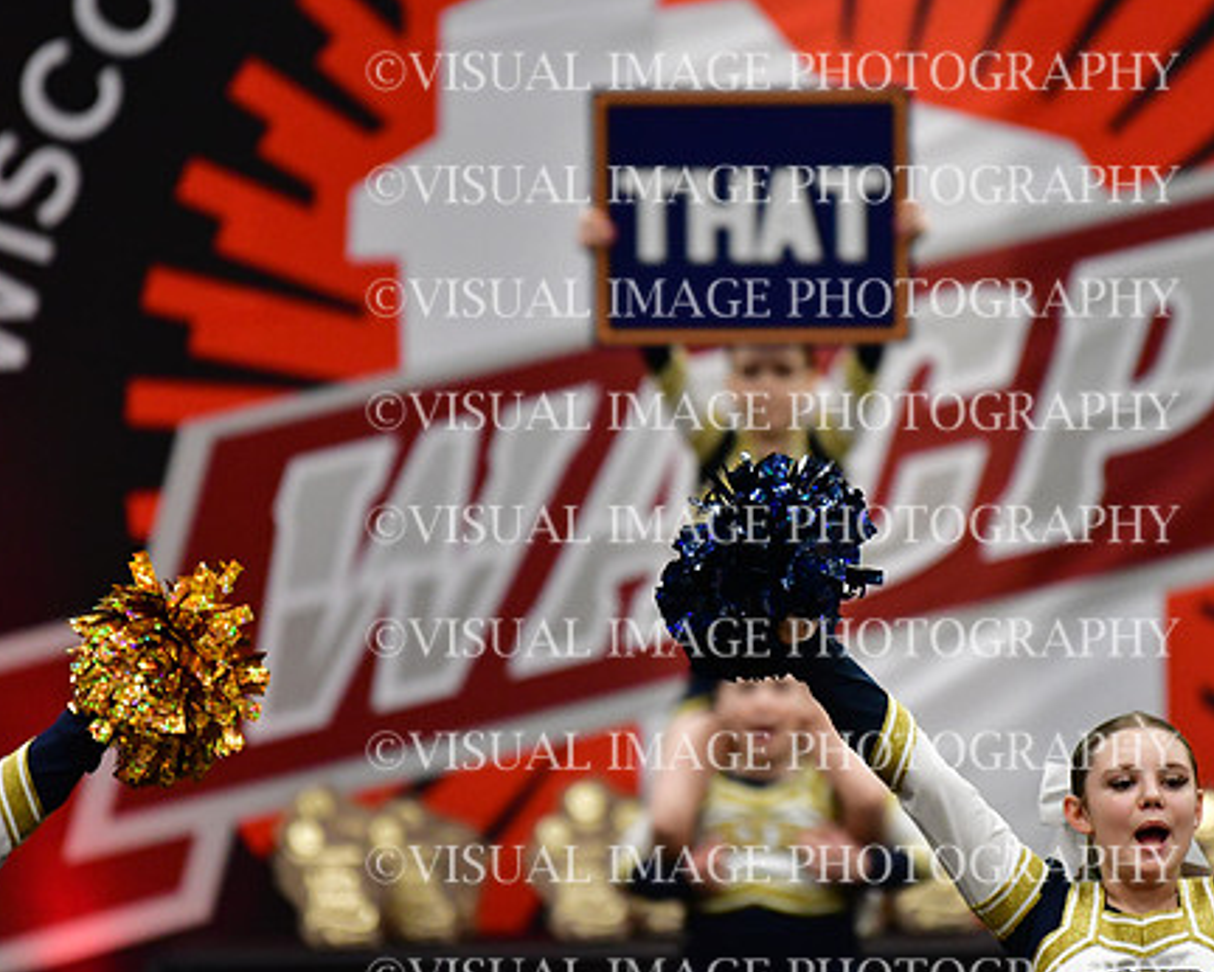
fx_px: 13588
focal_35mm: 378
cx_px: 773
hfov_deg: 5.1
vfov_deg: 4.1
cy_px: 468
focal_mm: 200
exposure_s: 1/800
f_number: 2.8
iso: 4000
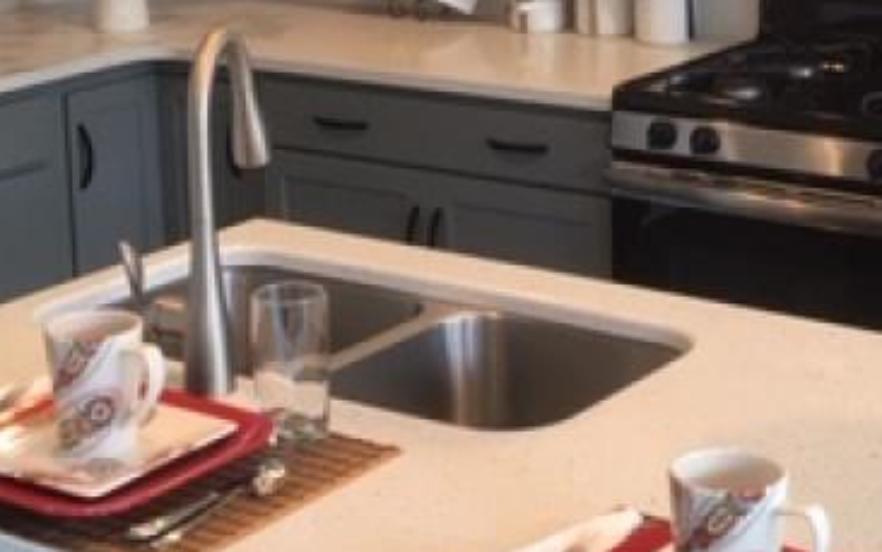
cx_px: 535
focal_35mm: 86
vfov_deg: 15.0
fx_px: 2068
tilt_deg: -10.3
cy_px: 34
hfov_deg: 24.0
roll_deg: +1.5
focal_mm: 4.15
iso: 64
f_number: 2.2
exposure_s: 1/30
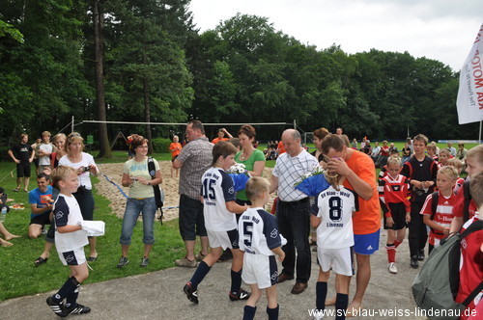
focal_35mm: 27
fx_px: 362
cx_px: 242
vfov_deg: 47.8
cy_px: 160
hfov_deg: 67.4
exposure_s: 1/200
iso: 200
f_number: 8
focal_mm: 18
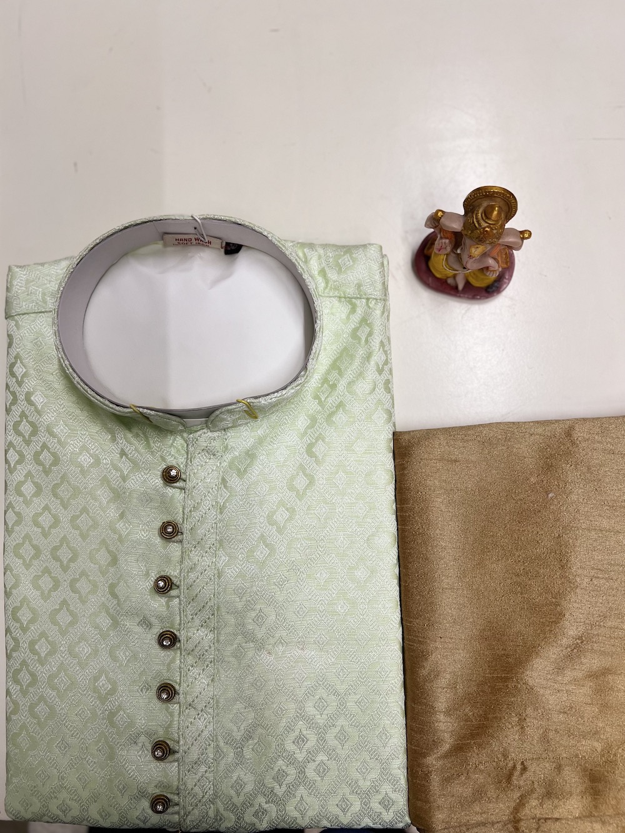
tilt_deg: -83.6
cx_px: 312
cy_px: 416
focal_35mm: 26
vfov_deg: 67.3
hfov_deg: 53.1
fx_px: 626
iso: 80
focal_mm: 5.7
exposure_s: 1/50
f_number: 1.5
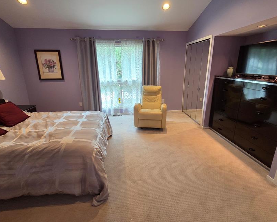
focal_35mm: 16
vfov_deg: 80.2
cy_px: 102
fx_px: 131
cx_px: 137
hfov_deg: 93.1
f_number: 2.2
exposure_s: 1/60
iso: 500
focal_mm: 2.2
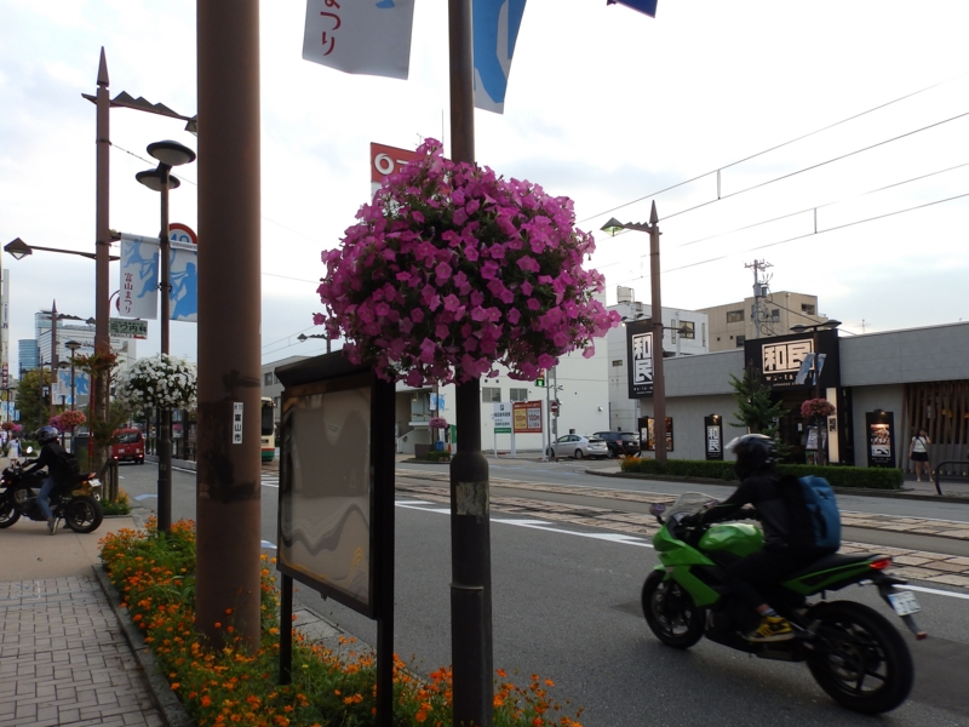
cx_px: 484
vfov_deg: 61.1
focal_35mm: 22
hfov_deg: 76.4
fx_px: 616
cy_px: 364
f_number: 4
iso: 80
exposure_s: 1/125
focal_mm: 4
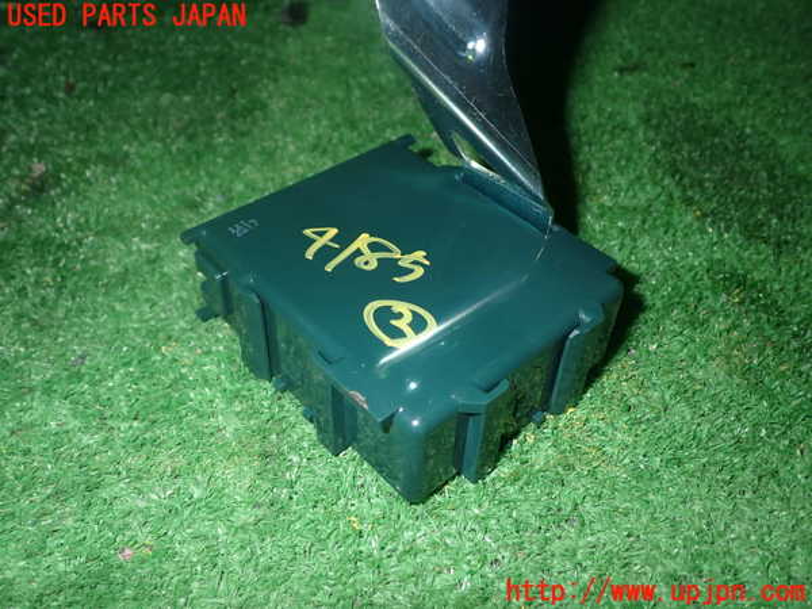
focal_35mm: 32
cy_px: 304
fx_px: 751
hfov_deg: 56.8
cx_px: 406
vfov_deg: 44.2
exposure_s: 1/30
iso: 200
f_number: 7.1
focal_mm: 5.79
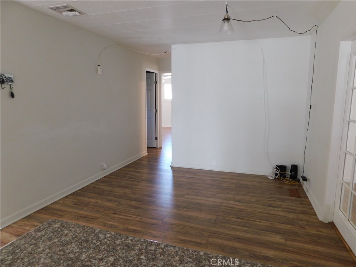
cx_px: 178
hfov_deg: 73.9
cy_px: 134
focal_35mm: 23
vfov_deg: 58.9
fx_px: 237
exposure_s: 1/30
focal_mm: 4
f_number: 3
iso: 160
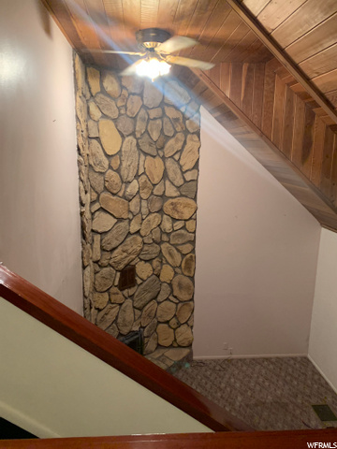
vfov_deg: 67.3
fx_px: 337
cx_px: 168
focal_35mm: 26
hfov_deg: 53.1
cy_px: 224
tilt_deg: -10.9
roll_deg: -0.7
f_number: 1.8
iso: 320
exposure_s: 1/40
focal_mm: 4.25
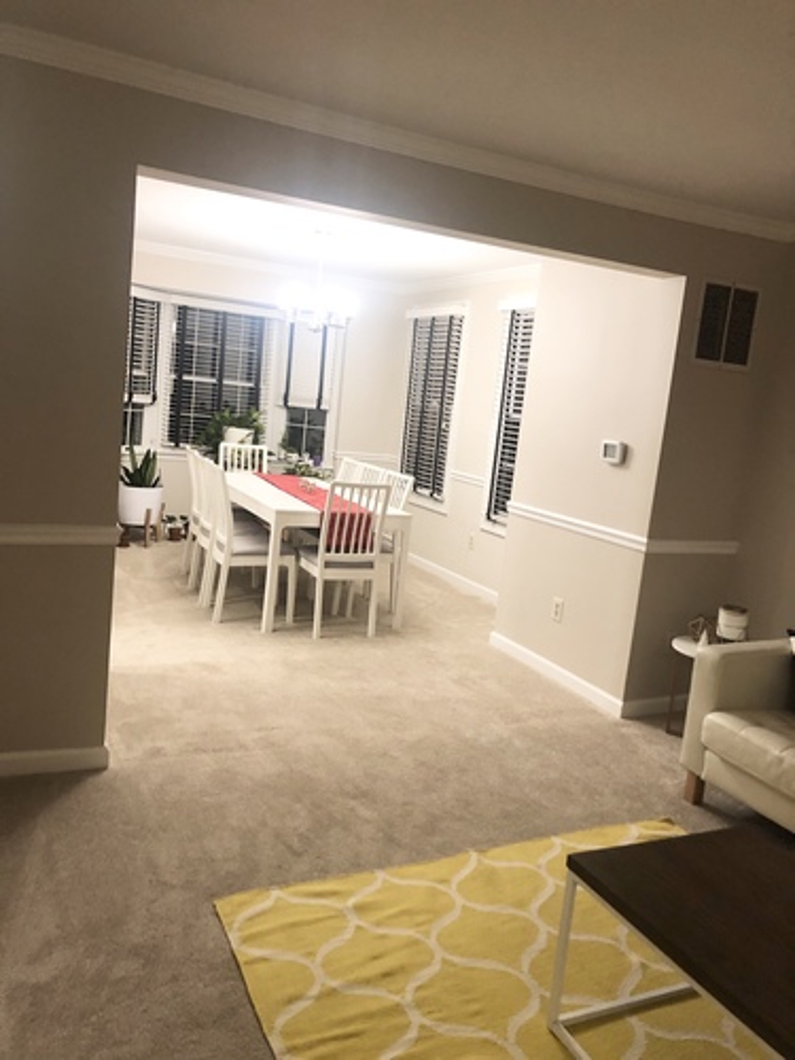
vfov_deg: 63.4
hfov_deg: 49.7
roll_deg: -6.2
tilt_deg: -7.8
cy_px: 530
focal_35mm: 28
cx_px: 398
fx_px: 857
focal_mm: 3.99
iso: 64
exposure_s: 1/15
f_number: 1.8
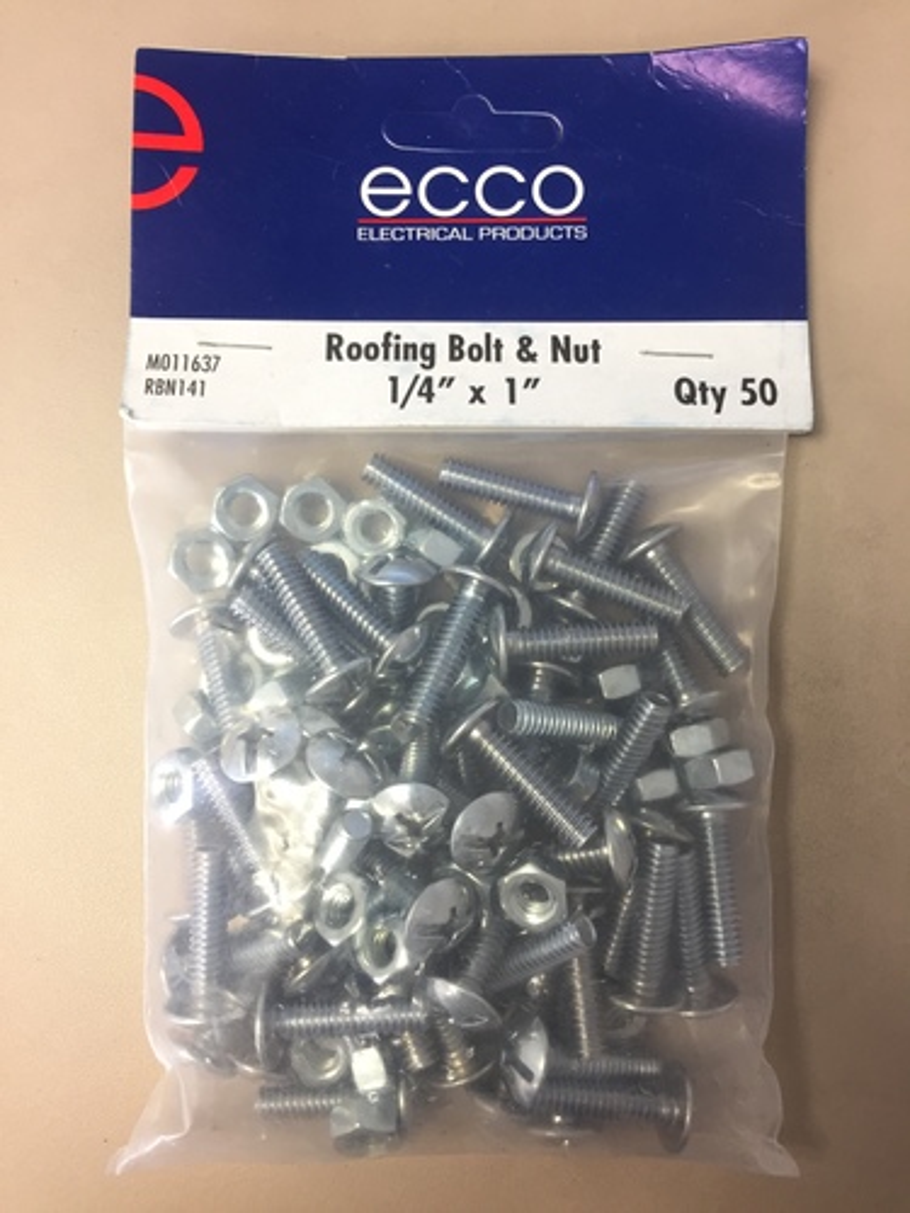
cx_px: 455
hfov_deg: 48.2
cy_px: 606
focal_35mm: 29
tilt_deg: -85.9
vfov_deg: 61.7
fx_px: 1016
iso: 125
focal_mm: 4.15
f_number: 2.2
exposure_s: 1/33
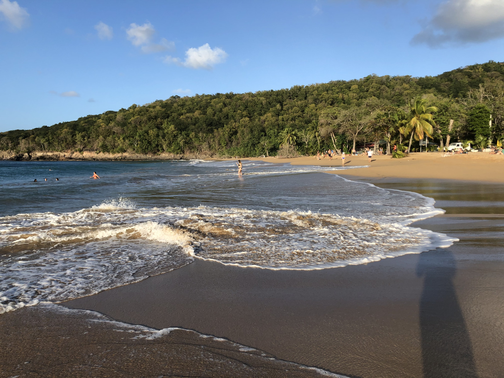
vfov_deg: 49.7
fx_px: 408
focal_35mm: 28
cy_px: 189
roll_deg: +1.1
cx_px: 252
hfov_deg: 63.4
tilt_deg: -4.4
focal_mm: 4
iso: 20
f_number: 1.8
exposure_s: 1/1499
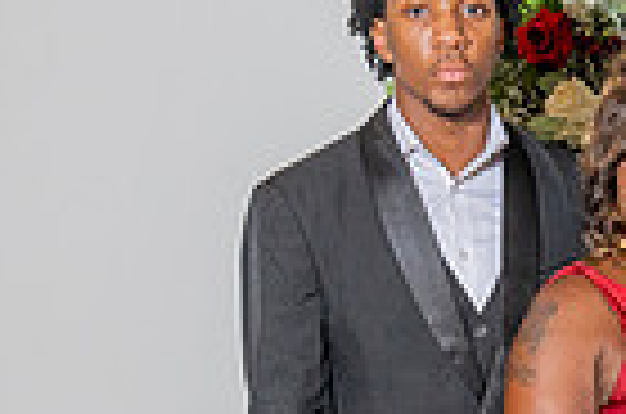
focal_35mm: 159
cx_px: 838
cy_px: 599
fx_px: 2759
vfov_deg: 8.4
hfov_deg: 12.5
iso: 800
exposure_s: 1/200
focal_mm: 33.5
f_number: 5.6
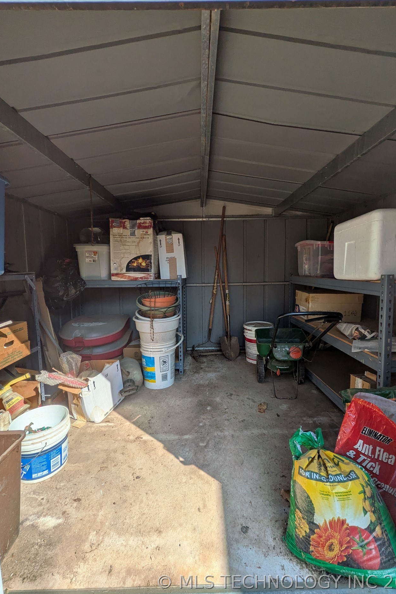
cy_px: 290
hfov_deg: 77.3
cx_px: 202
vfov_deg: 100.4
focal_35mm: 15
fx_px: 247
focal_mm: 1.83
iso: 42
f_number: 2.2
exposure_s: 1/1395
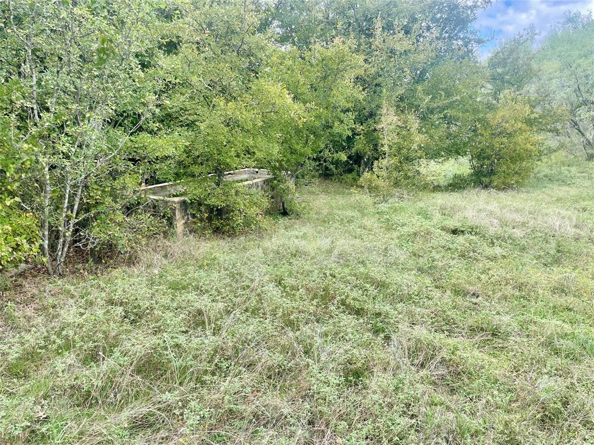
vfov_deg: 53.1
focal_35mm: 26
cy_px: 222
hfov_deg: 67.3
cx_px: 297
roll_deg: -1.0
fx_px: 446
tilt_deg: -12.1
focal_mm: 4.2
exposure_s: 1/666
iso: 32
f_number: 1.6
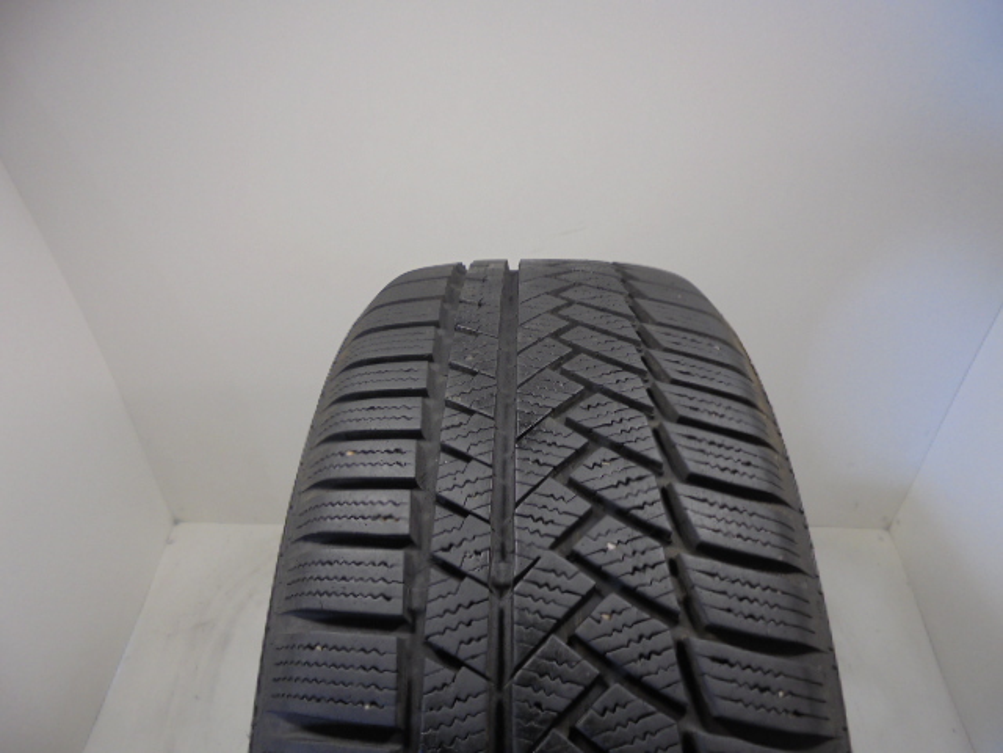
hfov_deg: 67.3
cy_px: 376
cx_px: 502
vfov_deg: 53.1
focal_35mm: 26
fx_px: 753
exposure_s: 1/30
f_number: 3.5
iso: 100
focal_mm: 4.6
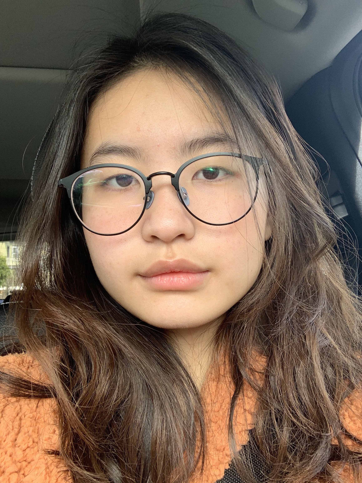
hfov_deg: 44.2
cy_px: 242
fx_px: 446
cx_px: 181
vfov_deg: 56.8
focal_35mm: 32
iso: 32
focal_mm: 2.87
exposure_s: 1/121
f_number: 2.2
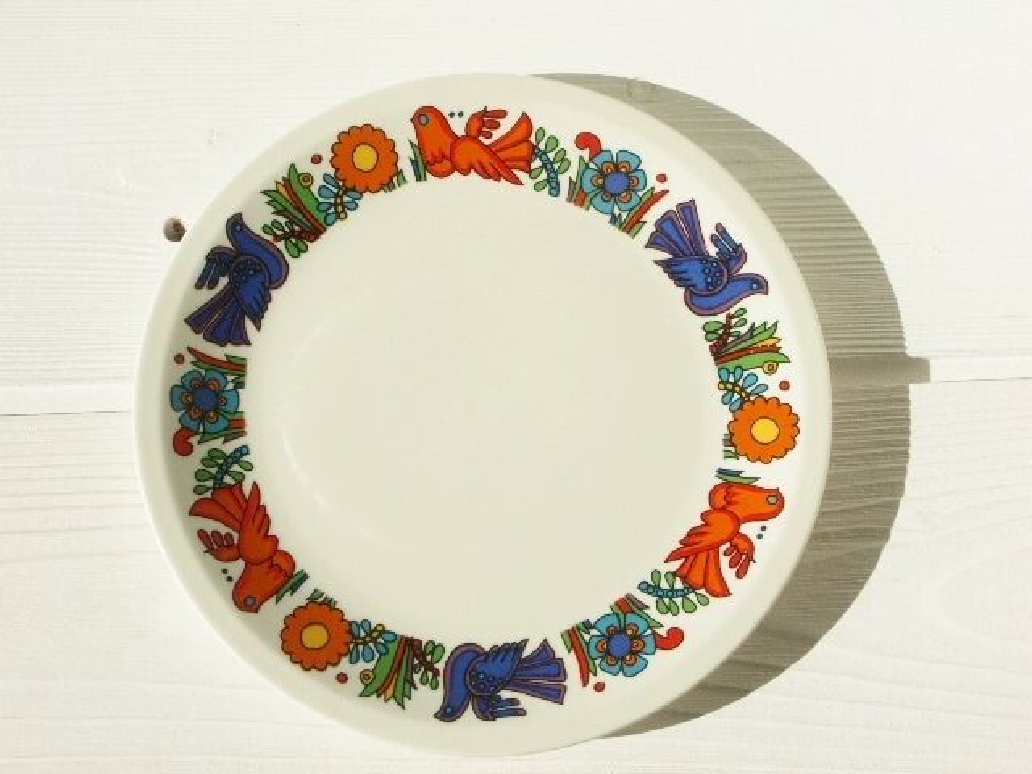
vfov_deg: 21.3
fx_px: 2057
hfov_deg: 28.2
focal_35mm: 69
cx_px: 516
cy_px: 387
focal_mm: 17.14
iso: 64
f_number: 8
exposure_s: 1/400
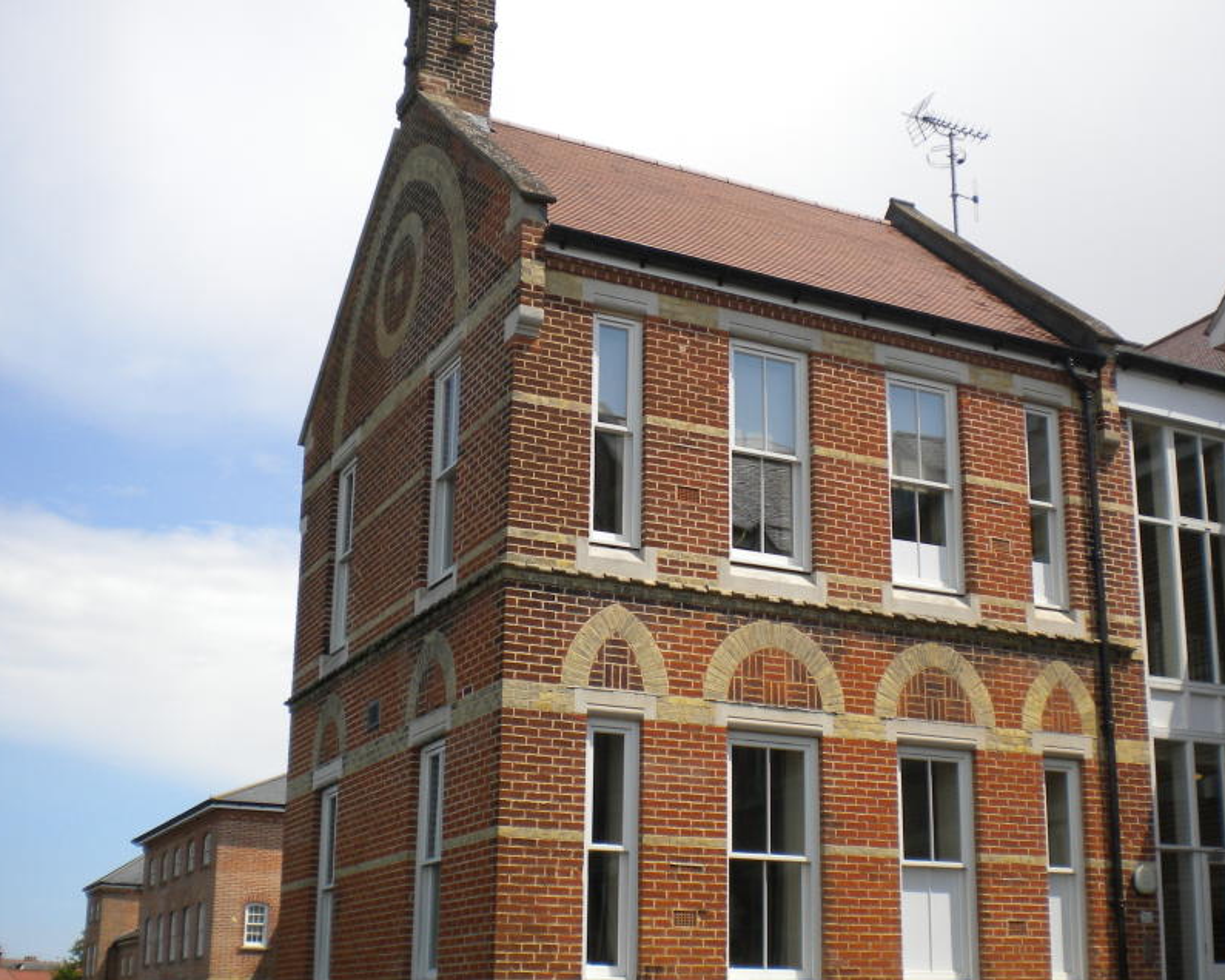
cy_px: 578
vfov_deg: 34.1
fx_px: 1595
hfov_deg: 41.9
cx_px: 700
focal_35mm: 44
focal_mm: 6.3
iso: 80
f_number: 4.6
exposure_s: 1/686
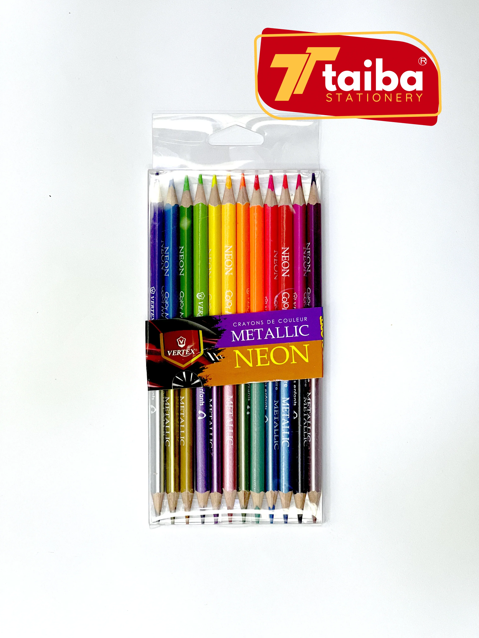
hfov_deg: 19.1
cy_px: 319
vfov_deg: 25.3
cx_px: 240
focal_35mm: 77
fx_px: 1421
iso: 160
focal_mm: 9
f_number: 2.8
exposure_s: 1/100
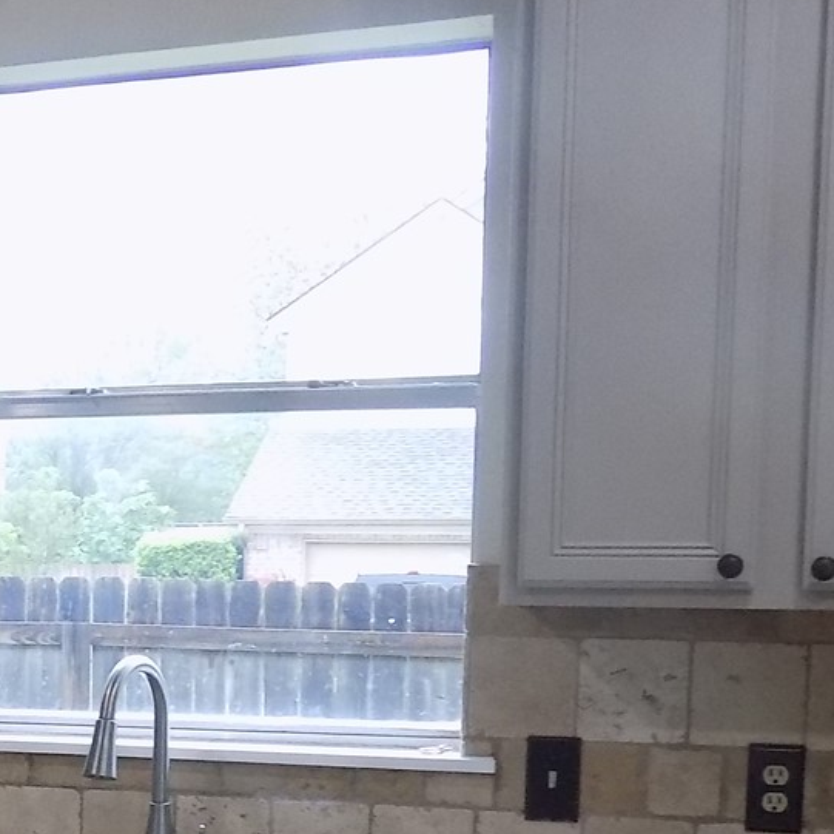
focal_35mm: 77
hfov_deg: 20.5
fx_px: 2099
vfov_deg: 21.9
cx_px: -248
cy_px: 779
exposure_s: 1/30
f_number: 3.1
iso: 200
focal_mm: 4
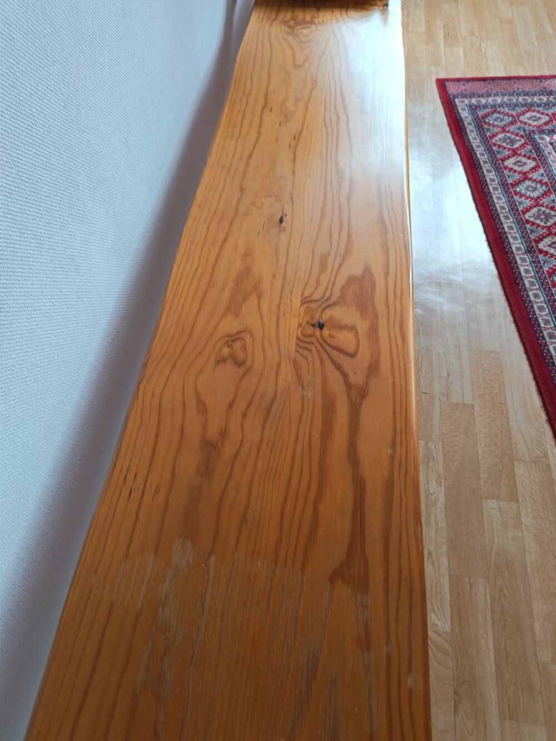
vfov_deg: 65.3
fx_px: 578
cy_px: 370
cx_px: 278
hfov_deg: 51.4
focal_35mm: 27
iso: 750
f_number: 1.75
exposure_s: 1/33.3
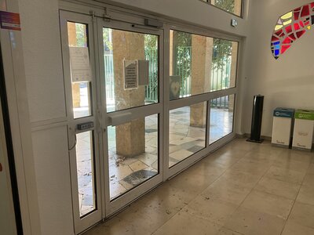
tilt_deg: -11.0
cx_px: 157
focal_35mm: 29
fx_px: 263
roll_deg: -0.1
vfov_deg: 48.2
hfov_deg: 61.7
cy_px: 118
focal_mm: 3
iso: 64
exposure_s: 1/103
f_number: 1.8
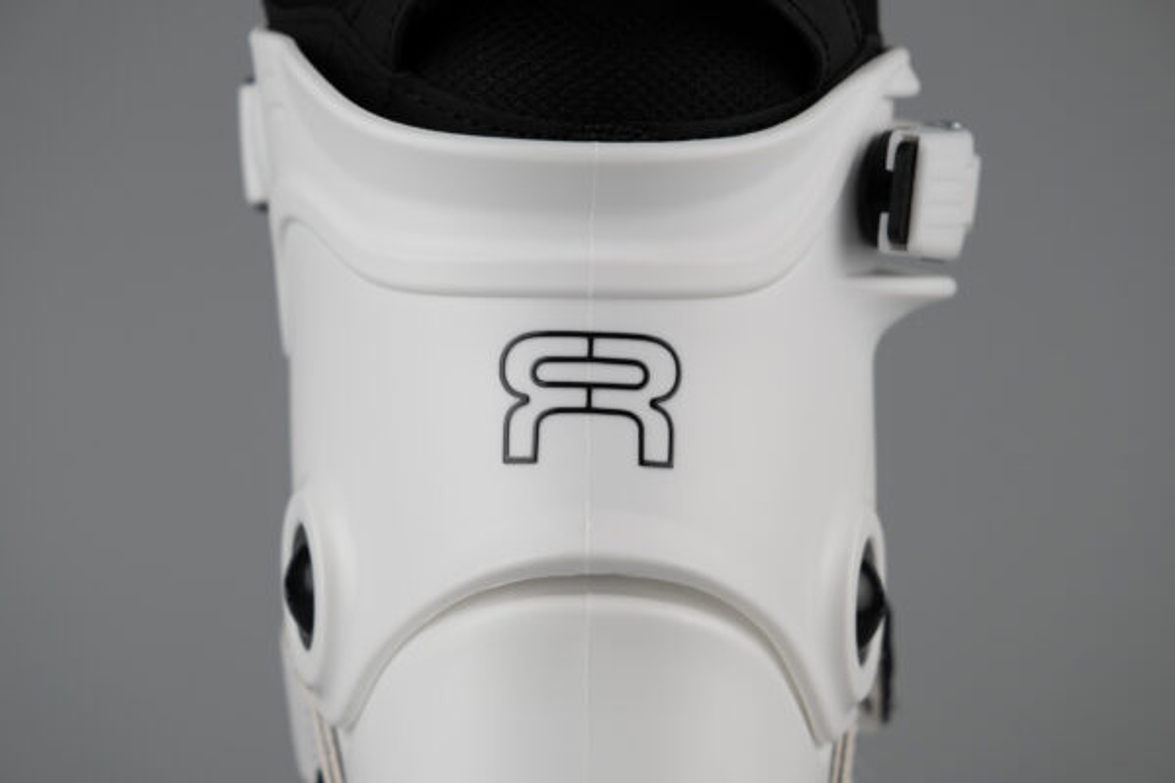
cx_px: 588
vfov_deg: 11.4
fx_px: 3916
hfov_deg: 17.1
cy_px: 392
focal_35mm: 120
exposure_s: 1/100
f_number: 5.6
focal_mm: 80
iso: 200
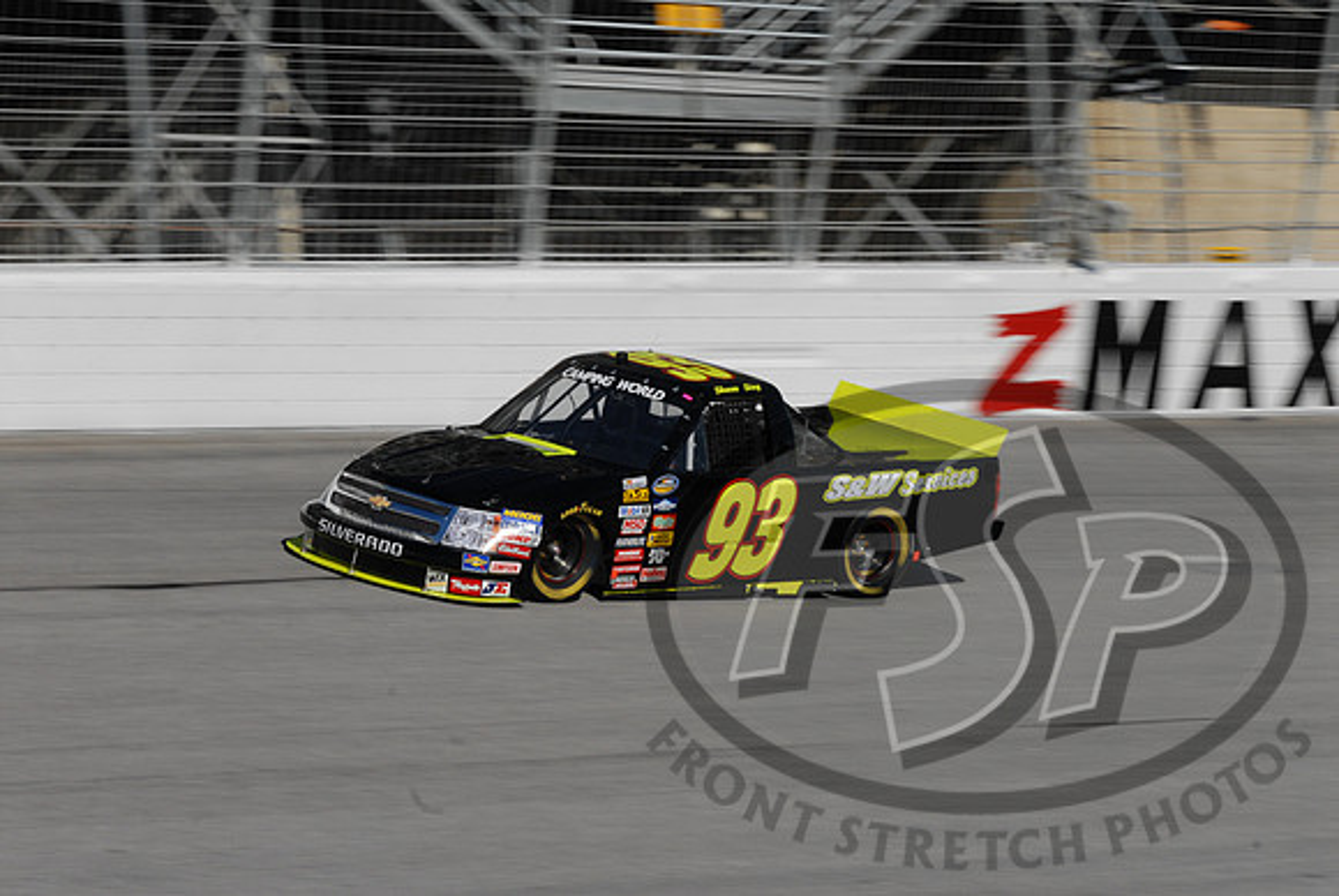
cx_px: 670
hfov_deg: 11.4
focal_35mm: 180
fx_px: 6702
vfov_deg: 7.6
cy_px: 448
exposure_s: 1/400
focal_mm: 120
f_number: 16
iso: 320
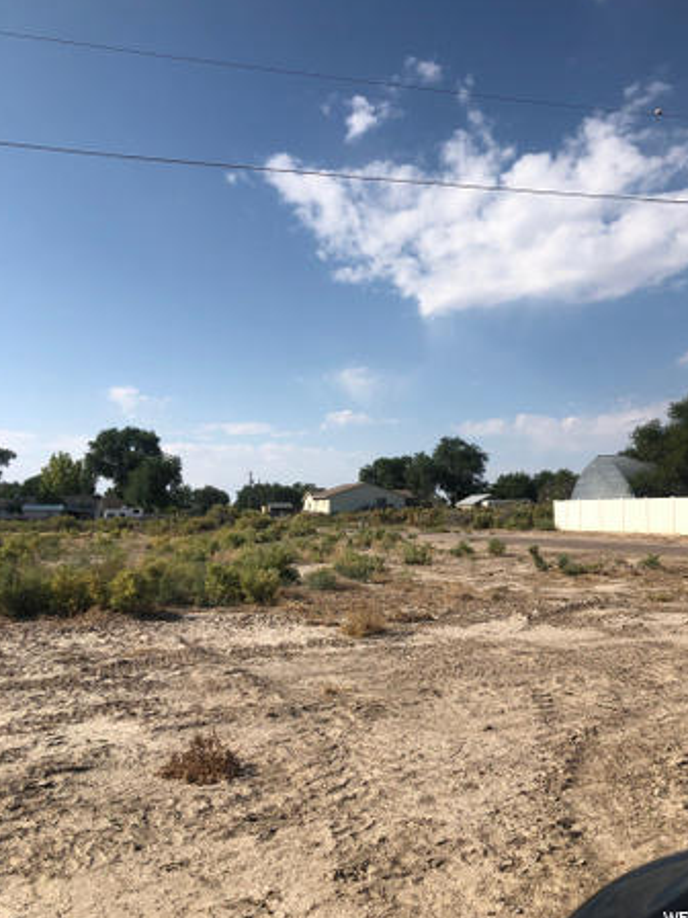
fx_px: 795
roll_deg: -1.1
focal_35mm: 30
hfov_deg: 46.8
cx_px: 360
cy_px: 434
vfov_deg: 59.9
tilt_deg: +6.9
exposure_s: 1/3247
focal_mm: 3.99
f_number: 1.8
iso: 20
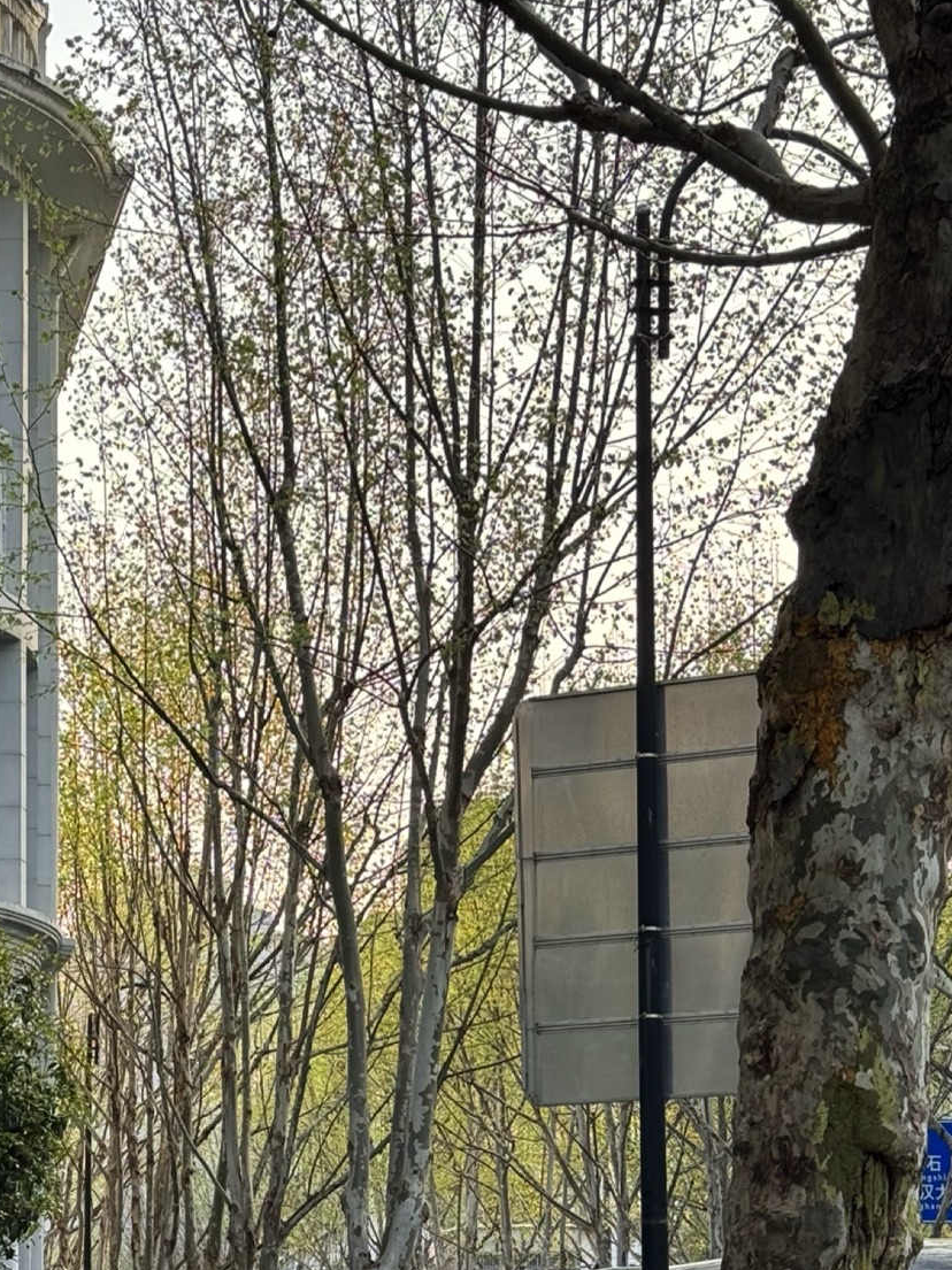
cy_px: 1007
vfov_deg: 21.8
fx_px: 3265
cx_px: 235
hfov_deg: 16.5
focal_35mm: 89
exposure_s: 1/563
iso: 64
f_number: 1.78
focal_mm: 6.76
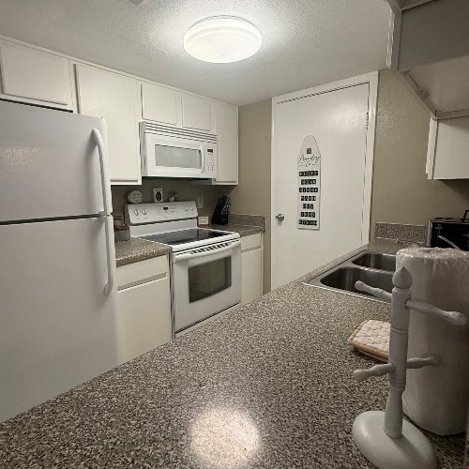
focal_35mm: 19
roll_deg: -0.1
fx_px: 291
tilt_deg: -7.1
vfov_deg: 77.7
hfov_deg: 77.6
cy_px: 230
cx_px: 221
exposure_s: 1/120
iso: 200
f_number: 2.2
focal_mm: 2.22
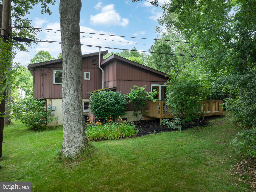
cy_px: 96
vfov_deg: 56.8
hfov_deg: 71.6
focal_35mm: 24
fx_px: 177
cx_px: 128
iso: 100
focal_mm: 12.29
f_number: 7.1
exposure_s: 1/50
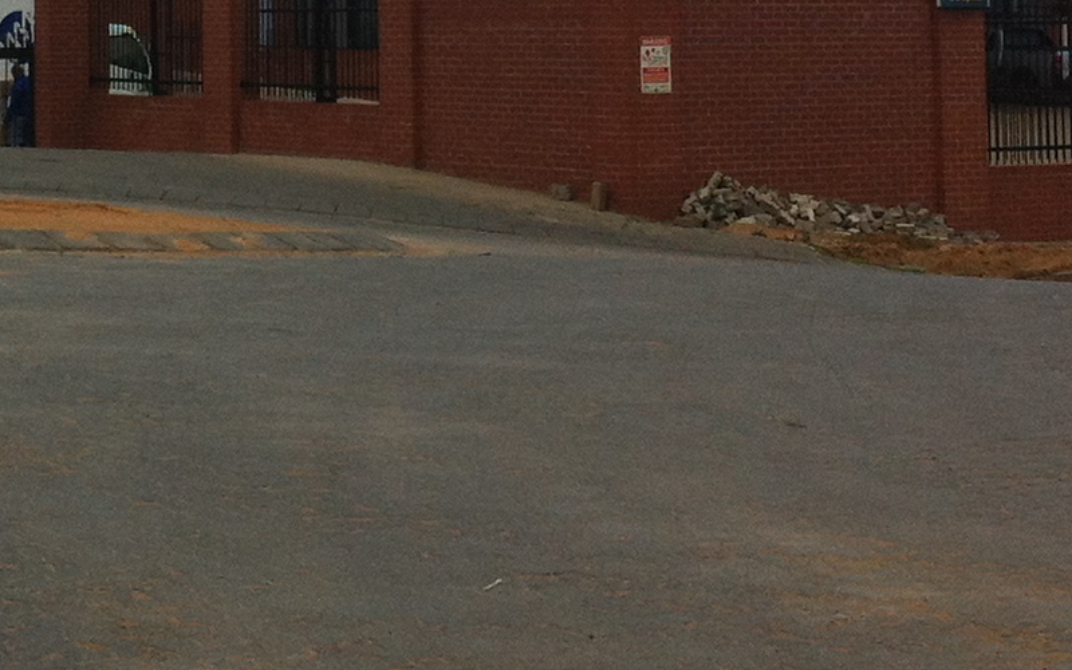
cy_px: -192
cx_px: 186
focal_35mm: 120
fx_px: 3506
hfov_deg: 17.2
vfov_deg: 10.7
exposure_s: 1/2011
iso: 80
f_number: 2.8
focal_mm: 3.85
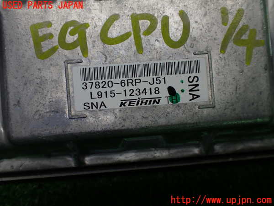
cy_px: 103
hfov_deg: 56.8
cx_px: 137
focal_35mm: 32
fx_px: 253
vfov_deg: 44.2
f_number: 2.4
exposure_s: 1/125
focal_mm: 5.79
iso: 160
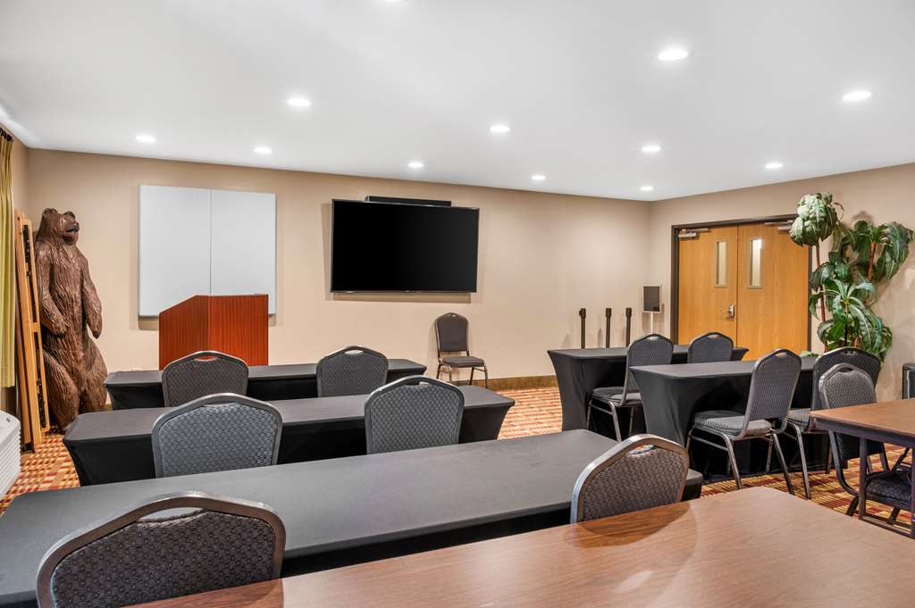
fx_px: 609
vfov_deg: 53.1
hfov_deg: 73.8
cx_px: 458
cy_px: 304
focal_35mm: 24
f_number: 8
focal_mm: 24
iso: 320
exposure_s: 2
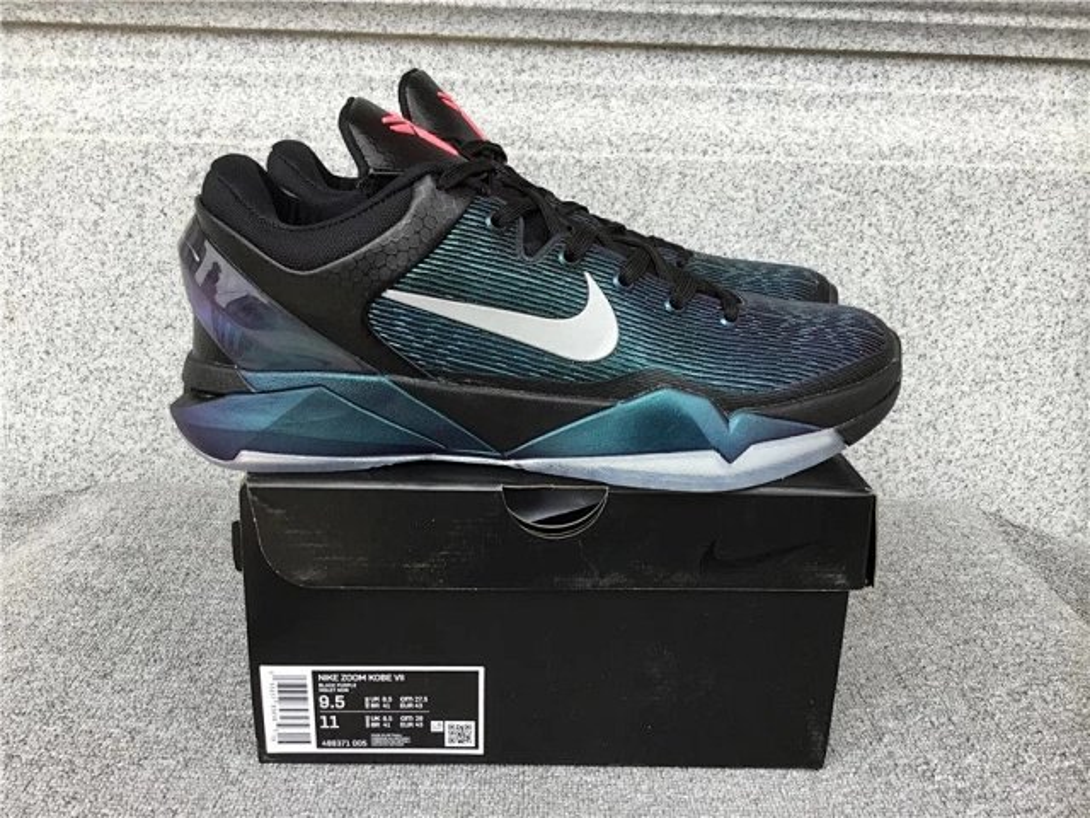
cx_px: 545
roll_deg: -1.4
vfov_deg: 45.4
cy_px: 409
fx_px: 976
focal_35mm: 31
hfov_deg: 58.4
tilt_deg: -17.1
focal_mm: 3.3
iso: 32
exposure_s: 1/100
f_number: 2.4
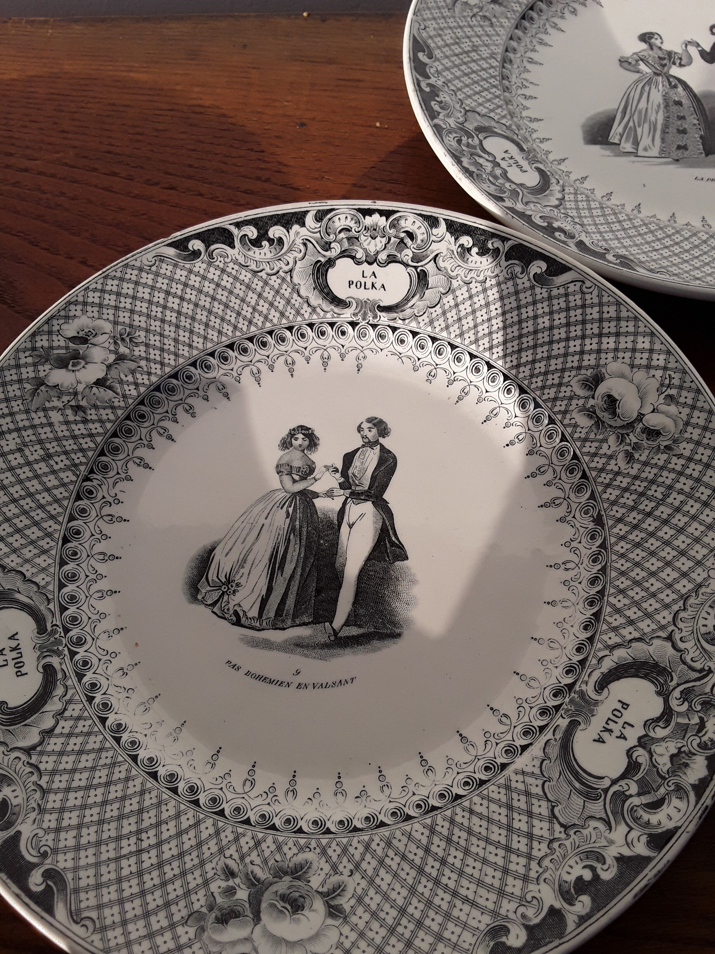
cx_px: 358
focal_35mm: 27
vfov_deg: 65.3
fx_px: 744
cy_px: 477
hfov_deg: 51.4
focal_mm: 2.91
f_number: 1.9
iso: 40
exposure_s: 1/1866
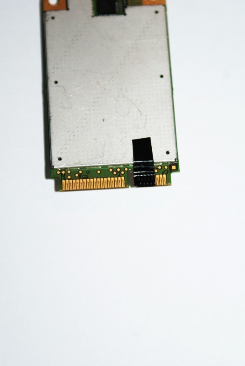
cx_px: 122
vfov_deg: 19.4
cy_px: 183
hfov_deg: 13.1
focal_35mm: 105
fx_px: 1068
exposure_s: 1/160
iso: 400
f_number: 5.6
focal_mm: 70
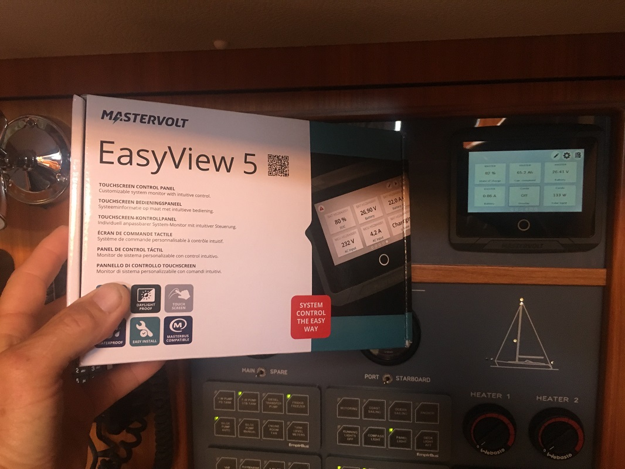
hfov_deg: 61.6
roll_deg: +0.4
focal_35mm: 29
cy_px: 234
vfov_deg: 48.2
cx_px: 312
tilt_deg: -8.1
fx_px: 524
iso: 200
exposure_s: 1/33
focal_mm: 4.15
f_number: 2.2
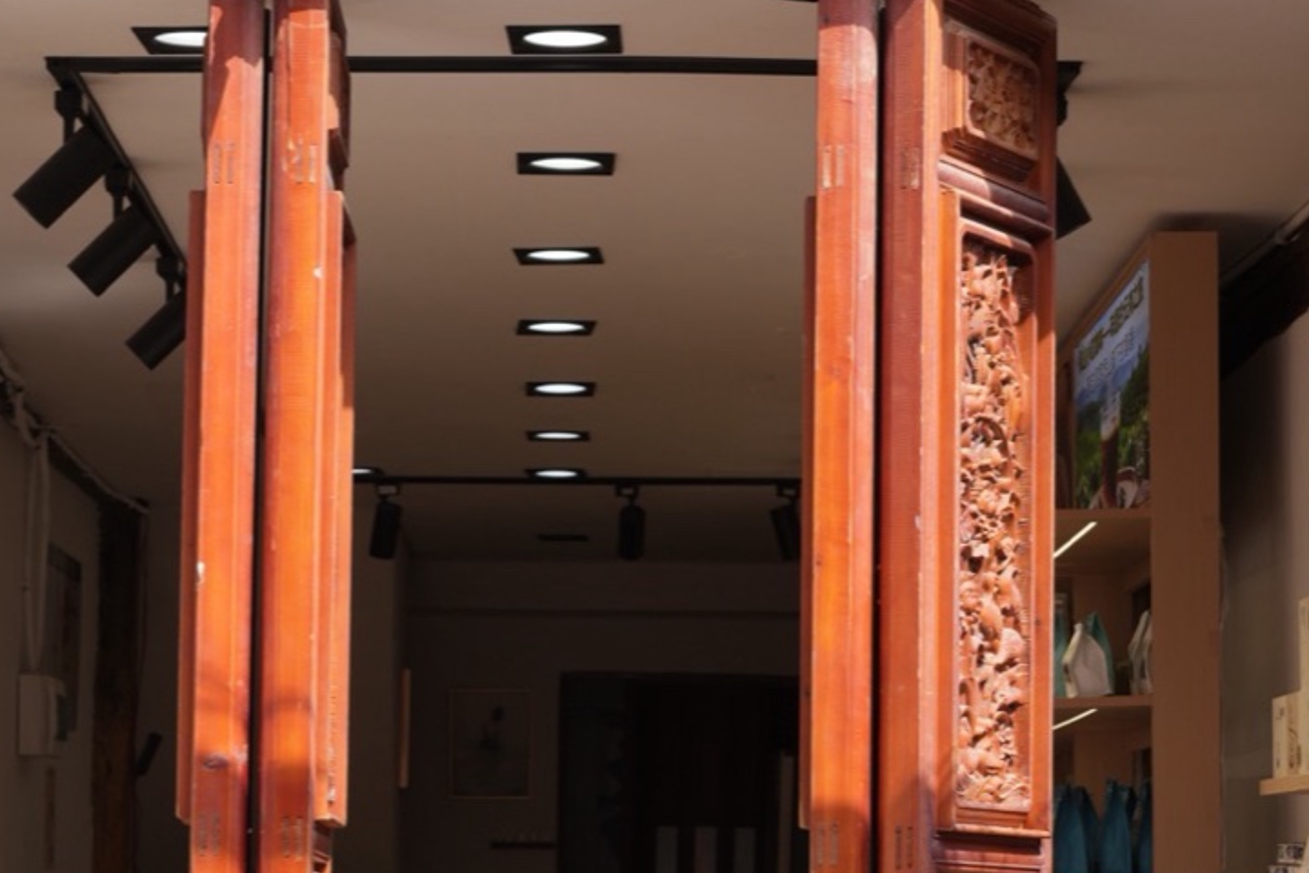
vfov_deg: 13.1
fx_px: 3781
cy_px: 709
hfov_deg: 19.6
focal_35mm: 104
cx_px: 457
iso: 100
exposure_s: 1/250
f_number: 5.6
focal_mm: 39
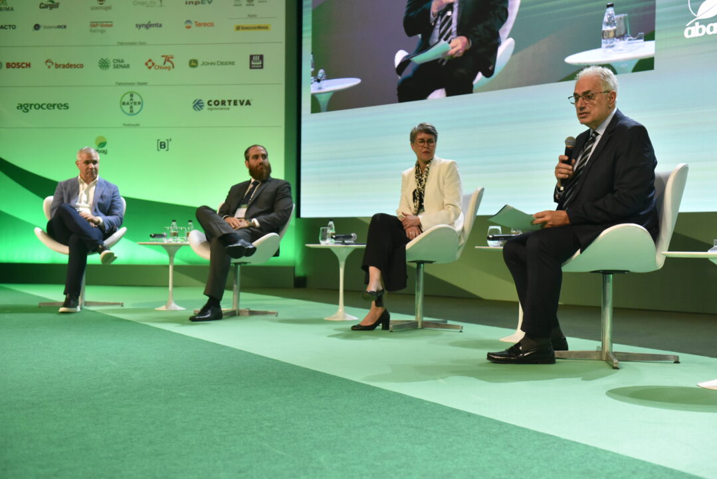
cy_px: 240
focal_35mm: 48
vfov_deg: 28.1
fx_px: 956
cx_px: 358
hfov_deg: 41.1
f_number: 4
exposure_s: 1/200
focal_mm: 48
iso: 3200
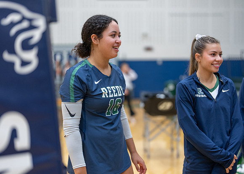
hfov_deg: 37.2
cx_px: 122
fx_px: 363
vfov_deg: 27.0
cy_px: 87
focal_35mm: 52
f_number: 1.2
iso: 800
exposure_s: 1/500
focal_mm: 50
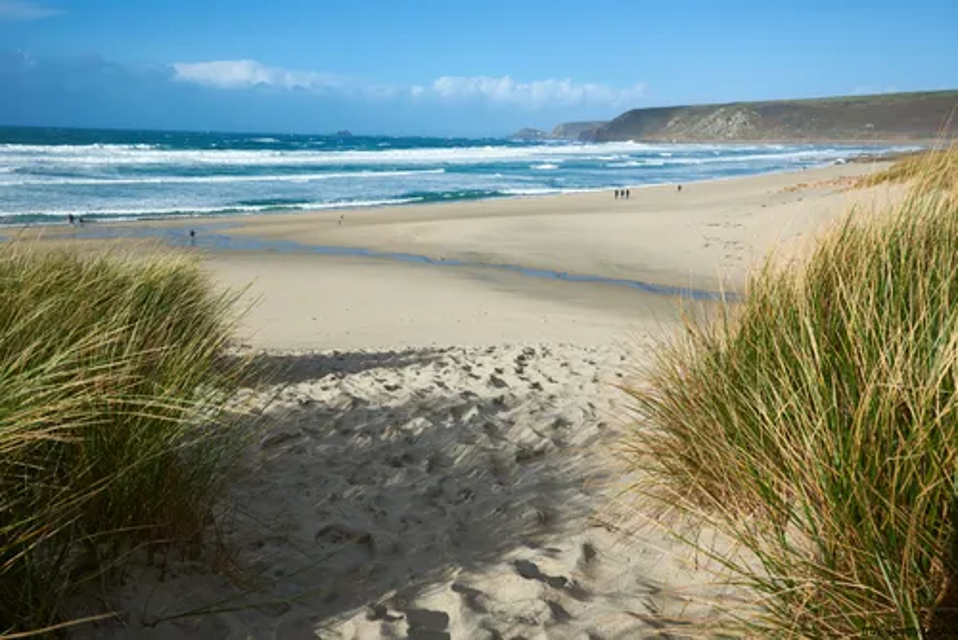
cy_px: 320
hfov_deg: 61.9
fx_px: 799
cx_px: 479
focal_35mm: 30
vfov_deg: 43.7
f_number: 10
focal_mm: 30
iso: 400
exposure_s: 1/1000
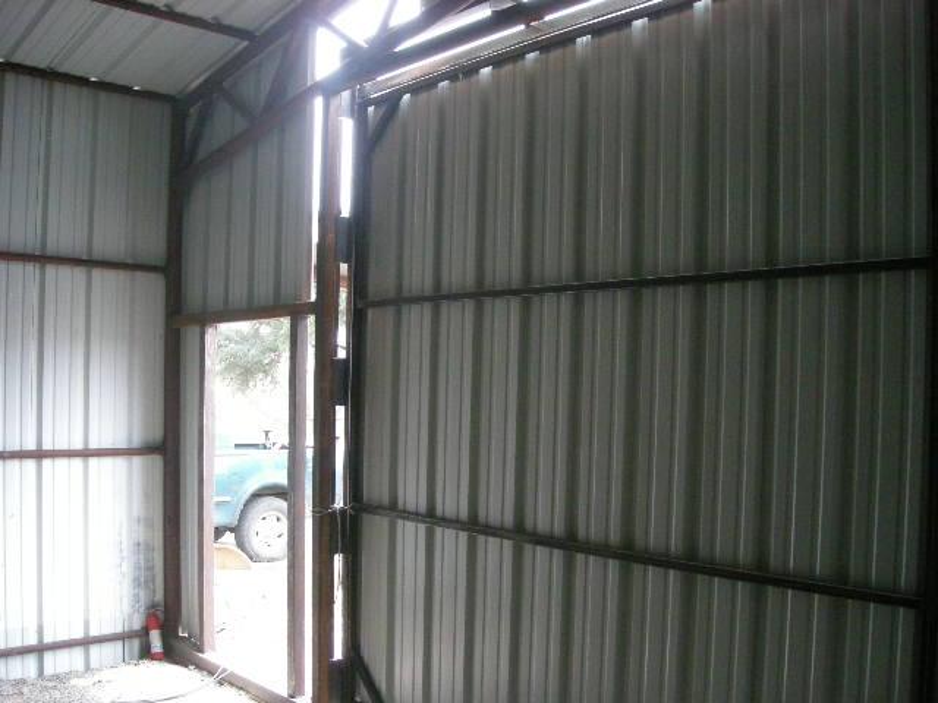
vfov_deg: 40.7
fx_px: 948
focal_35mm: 35
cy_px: 352
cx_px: 469
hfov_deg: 52.6
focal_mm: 5.7
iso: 400
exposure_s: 1/37
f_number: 2.8
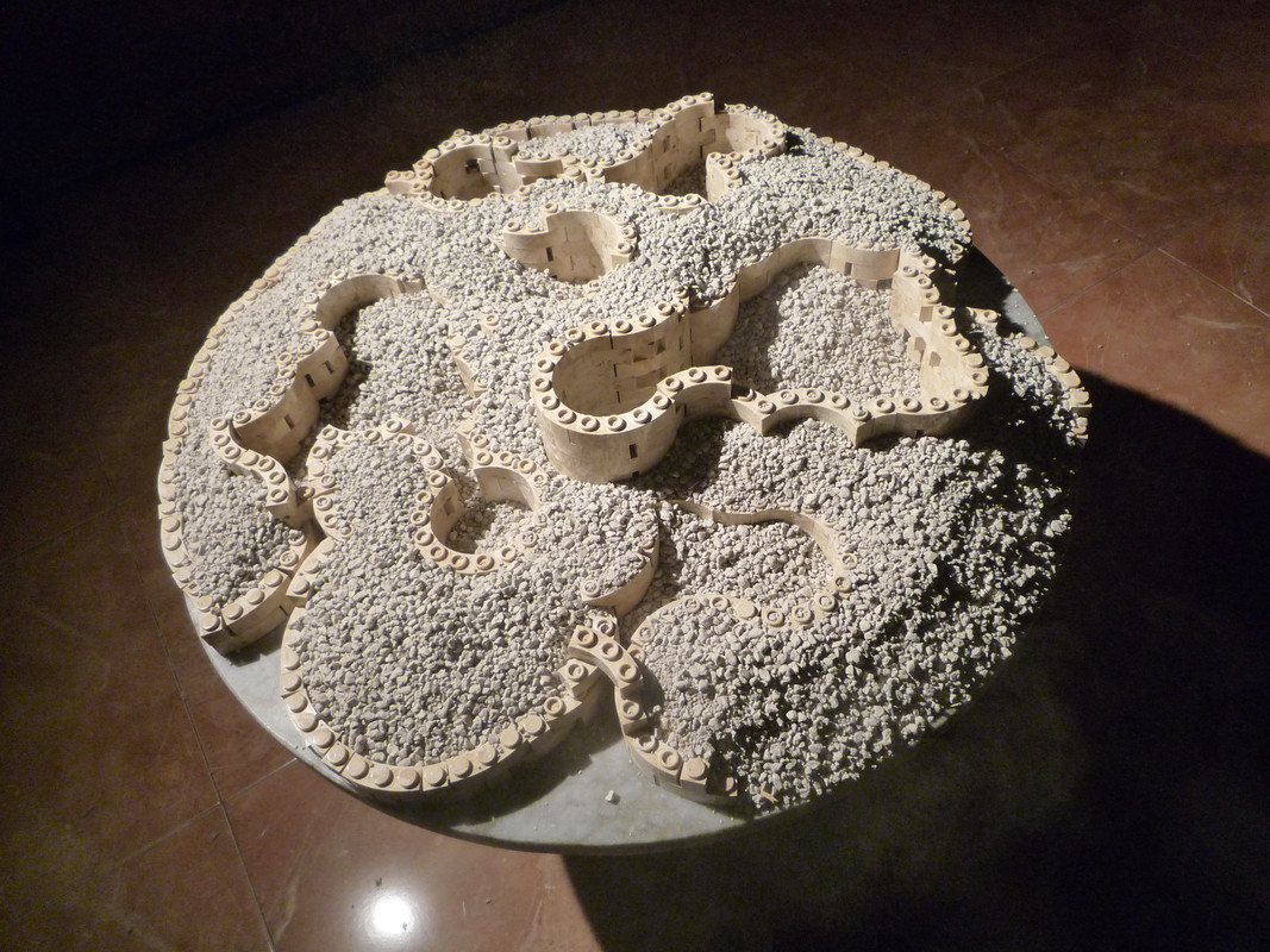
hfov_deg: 69.4
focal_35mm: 25
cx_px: 635
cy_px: 476
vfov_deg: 54.9
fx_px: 917
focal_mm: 4.4
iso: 400
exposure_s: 1/20
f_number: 2.8
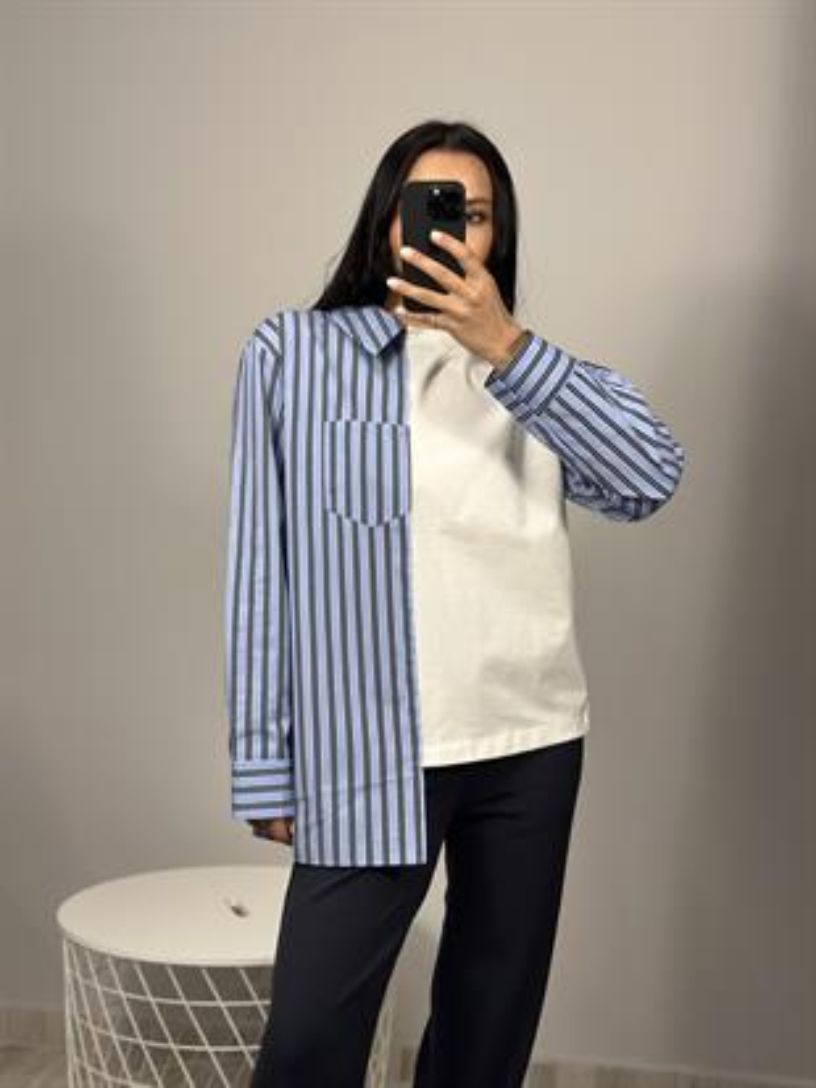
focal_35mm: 48
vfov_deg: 39.6
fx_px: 1508
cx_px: 408
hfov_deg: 30.3
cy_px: 544
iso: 80
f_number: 1.78
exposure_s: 1/100
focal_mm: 6.86
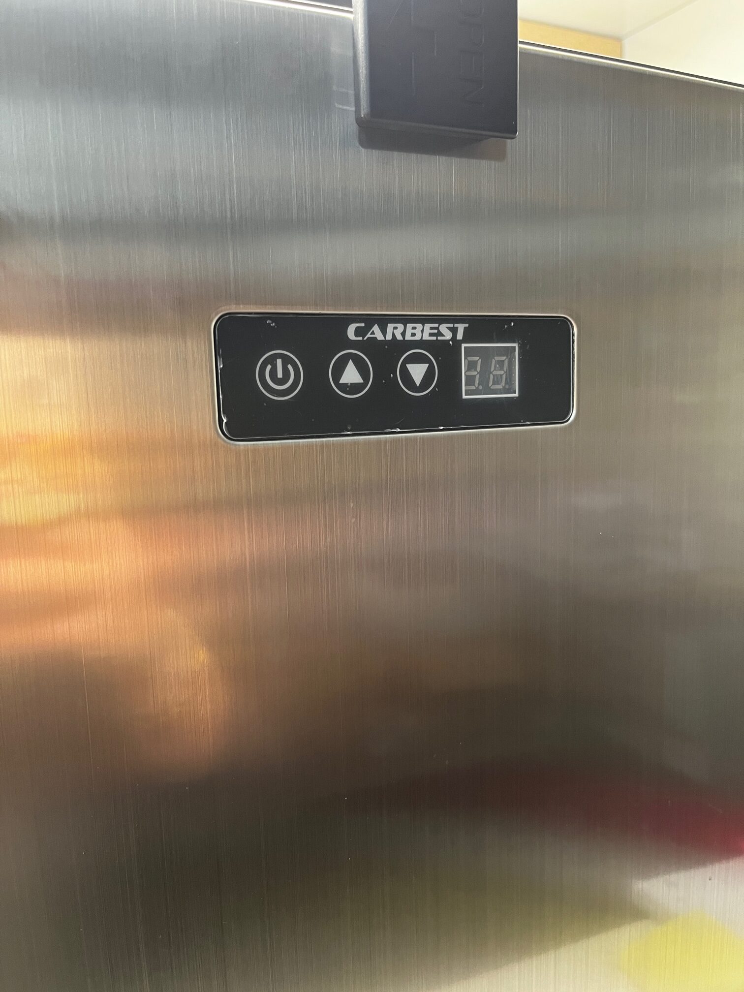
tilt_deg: -8.4
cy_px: 496
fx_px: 745
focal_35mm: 26
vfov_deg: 67.3
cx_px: 372
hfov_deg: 53.1
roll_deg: +1.4
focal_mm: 5.1
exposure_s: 1/50
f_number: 1.6
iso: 160
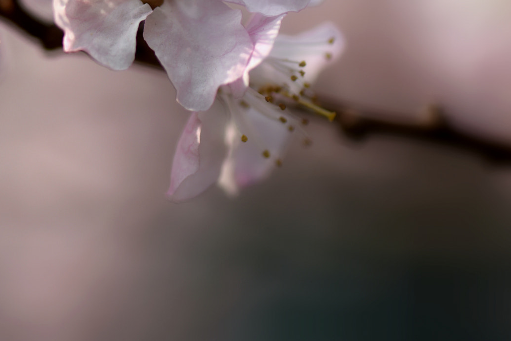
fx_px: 2938
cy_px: 6
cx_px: 135
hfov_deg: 9.9
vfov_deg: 6.6
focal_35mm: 207
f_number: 3.2
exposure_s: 1/1000
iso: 100
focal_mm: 105
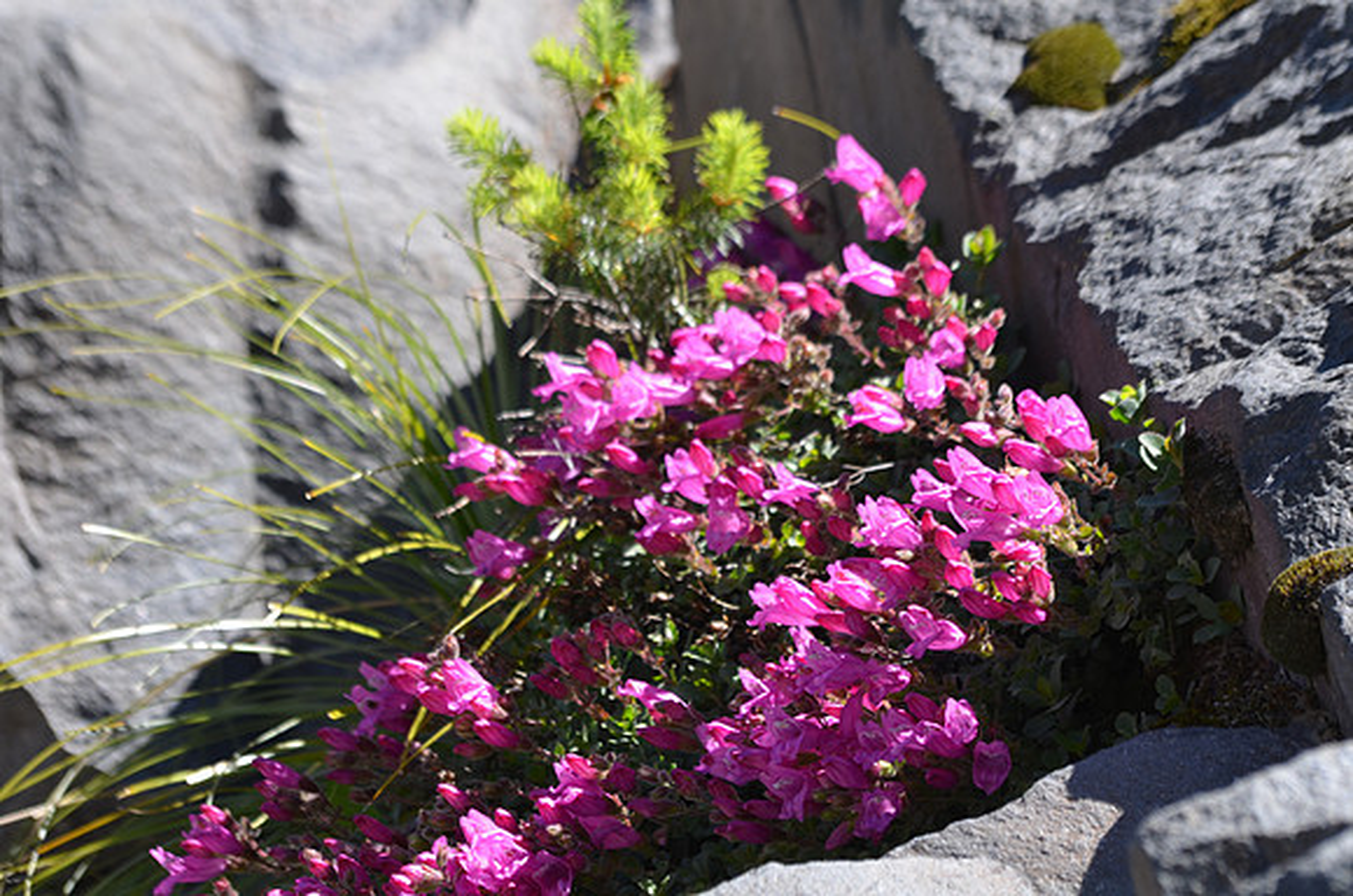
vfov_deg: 4.7
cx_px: 676
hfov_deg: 7.1
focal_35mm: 292
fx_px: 10969
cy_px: 448
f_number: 8
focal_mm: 195
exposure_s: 1/125
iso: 110
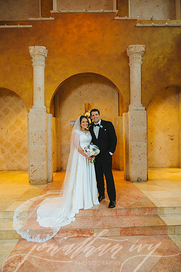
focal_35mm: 24
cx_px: 90
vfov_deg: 73.8
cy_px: 136
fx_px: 181
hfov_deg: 53.0
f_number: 4
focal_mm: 24
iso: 4000
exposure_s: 1/160
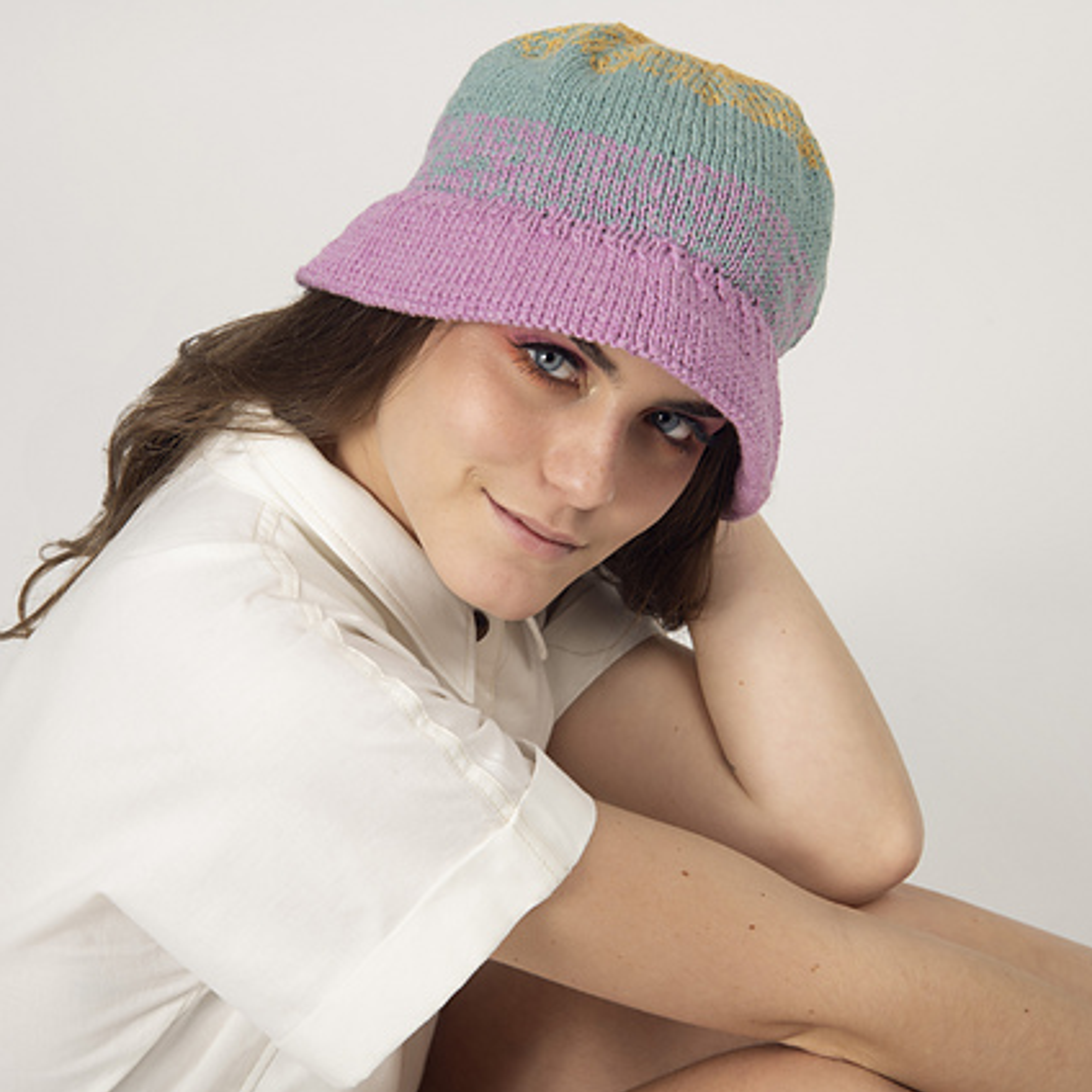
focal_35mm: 109
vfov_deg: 16.0
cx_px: 528
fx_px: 3890
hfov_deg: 16.0
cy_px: 547
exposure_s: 1/200
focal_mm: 85
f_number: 9
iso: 125
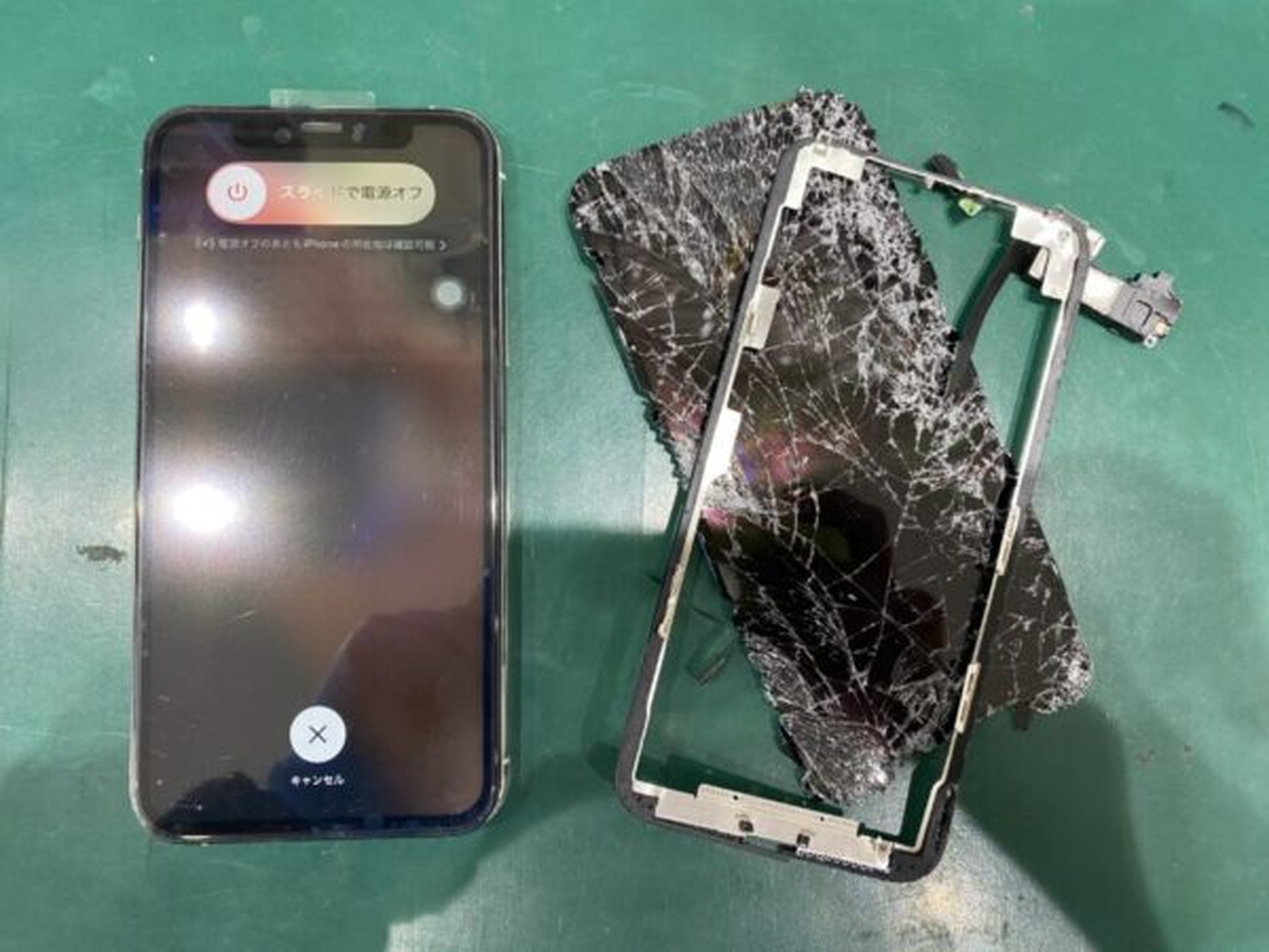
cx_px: 634
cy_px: 476
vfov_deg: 53.1
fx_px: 953
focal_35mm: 26
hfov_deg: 67.3
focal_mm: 4.25
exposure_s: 1/50
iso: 125
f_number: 1.8
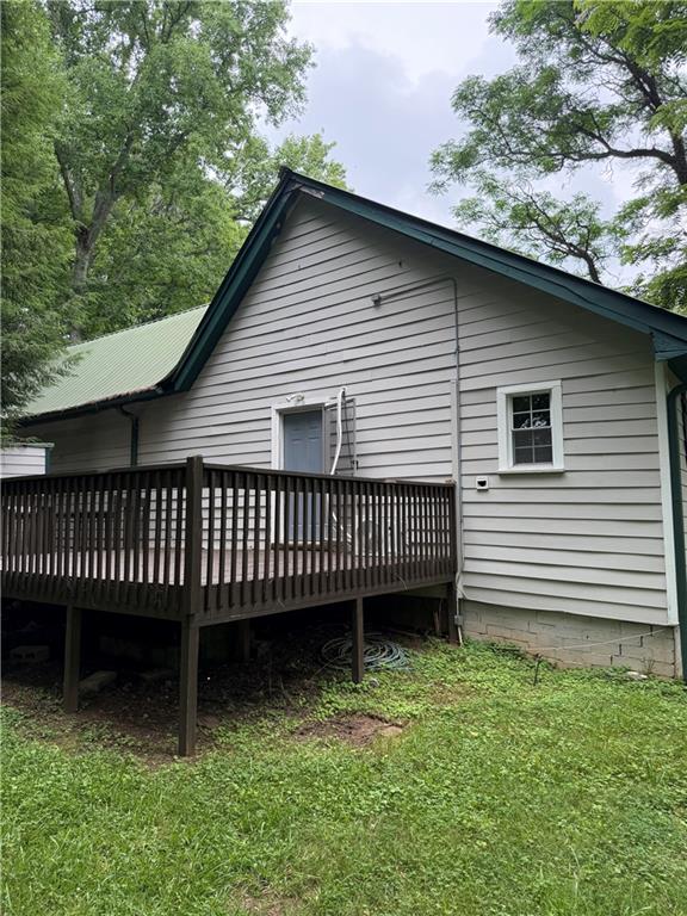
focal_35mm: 24
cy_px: 458
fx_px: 635
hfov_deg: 56.8
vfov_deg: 71.6
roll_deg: -0.2
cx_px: 344
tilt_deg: +5.1
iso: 100
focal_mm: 6.76
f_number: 1.78
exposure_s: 1/772
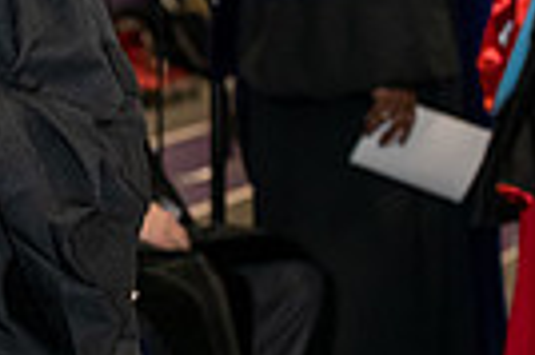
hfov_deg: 5.9
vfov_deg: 4.1
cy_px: -6
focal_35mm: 338
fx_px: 5017
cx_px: -615
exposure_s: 1/200
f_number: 5.6
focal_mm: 78
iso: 2500
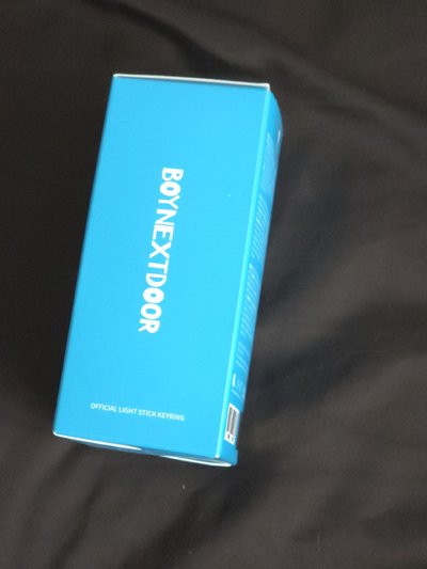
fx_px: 1134
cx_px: 214
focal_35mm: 69
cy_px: 284
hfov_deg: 21.3
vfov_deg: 28.2
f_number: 2.4
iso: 1000
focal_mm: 7
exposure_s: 1/30
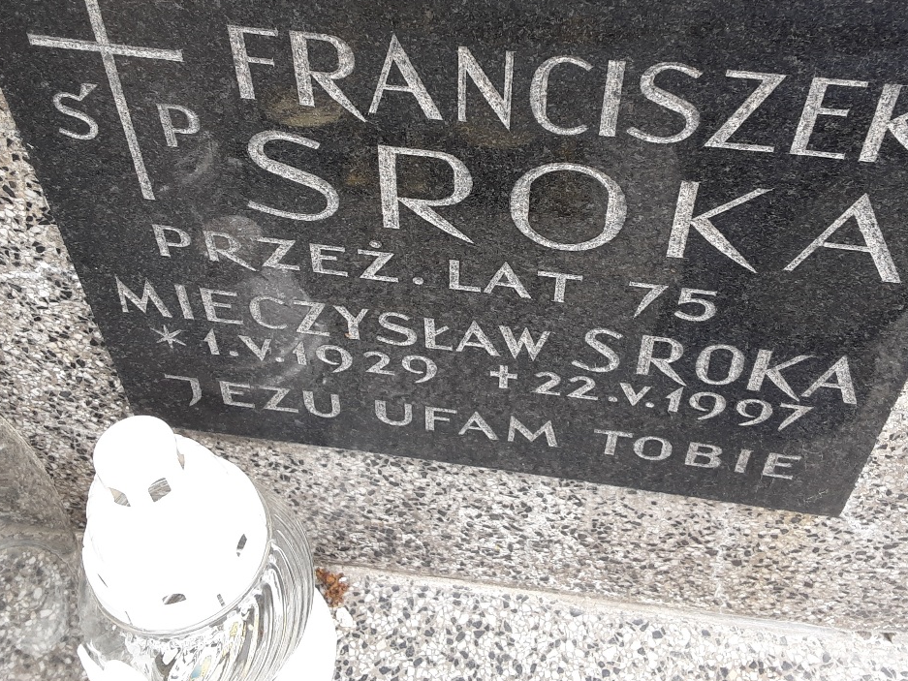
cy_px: 252
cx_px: 480
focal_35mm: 39
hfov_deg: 47.8
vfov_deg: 36.6
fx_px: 1023
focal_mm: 2.9
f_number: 1.9
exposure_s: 1/192
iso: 40
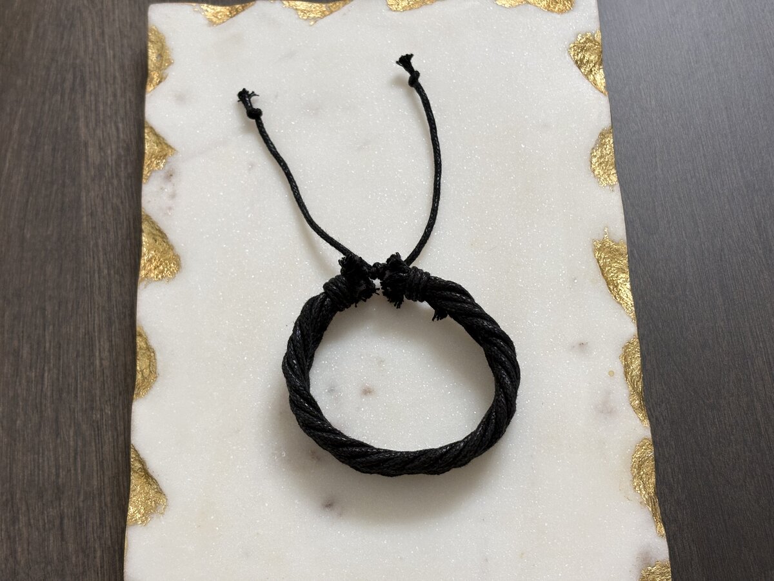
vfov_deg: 28.0
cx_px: 387
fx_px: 1163
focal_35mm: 52
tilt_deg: -67.3
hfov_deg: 36.8
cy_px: 290
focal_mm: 5.96
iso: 50
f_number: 1.6
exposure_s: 1/60
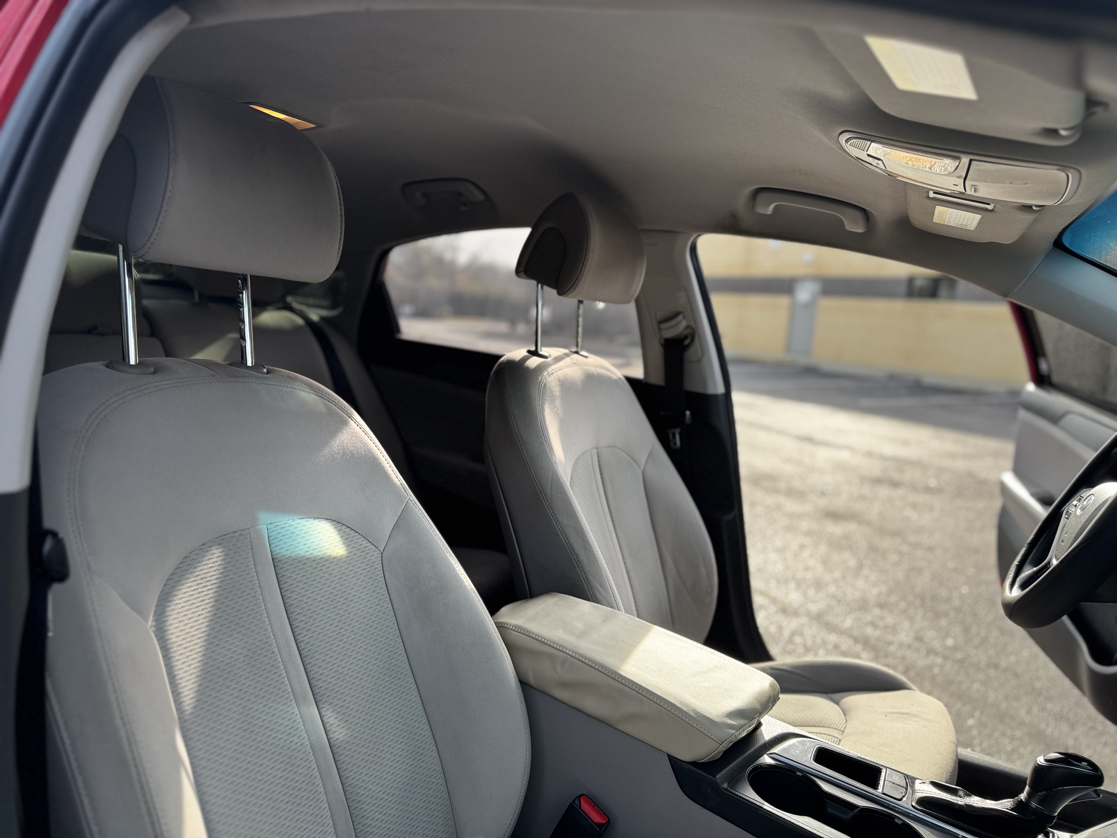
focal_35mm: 24
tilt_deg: -8.8
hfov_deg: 71.6
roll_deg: -4.0
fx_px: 774
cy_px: 419
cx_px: 558
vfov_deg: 56.8
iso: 80
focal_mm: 6.76
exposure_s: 1/1112
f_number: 1.78
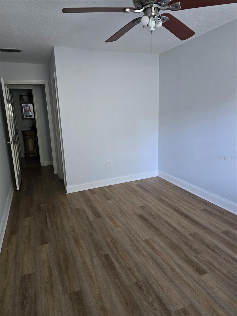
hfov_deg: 58.9
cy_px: 158
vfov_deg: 73.9
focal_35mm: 23
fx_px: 210
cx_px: 118
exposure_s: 1/60
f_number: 1.7
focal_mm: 6.3
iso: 640
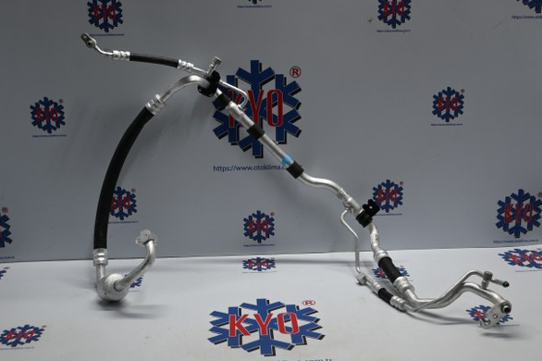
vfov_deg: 31.7
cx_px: 276
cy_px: 178
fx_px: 636
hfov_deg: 46.2
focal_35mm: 42
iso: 200
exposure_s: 1/40
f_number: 4.5
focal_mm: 27.5
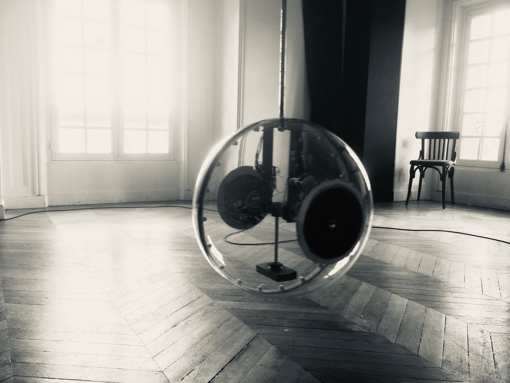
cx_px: 246
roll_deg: -1.4
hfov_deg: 60.0
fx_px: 442
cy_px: 192
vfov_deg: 46.8
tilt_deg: -9.2
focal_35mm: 30
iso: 80
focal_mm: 4.15
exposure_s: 1/33
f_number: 2.2
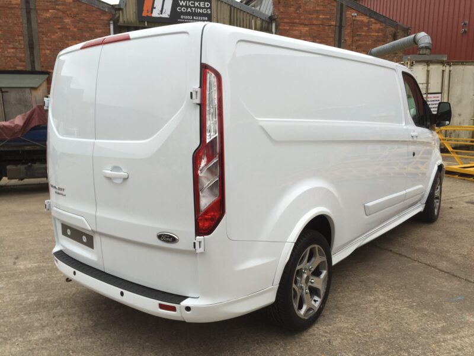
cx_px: 237
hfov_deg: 61.7
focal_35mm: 29
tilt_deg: -11.1
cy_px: 178
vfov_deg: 48.2
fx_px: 397
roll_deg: -0.7
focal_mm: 4.15
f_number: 2.2
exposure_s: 1/128
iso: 32
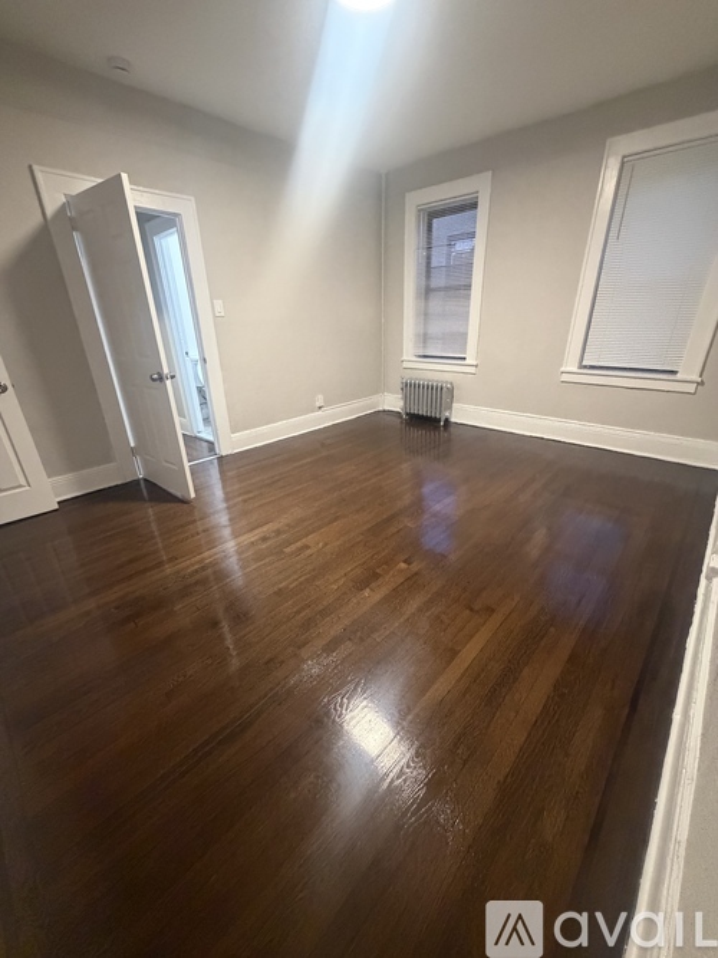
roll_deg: +1.9
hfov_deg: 85.7
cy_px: 479
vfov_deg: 102.1
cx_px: 359
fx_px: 387
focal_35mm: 14
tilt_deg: -23.4
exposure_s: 1/60
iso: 800
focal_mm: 2.22
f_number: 2.2
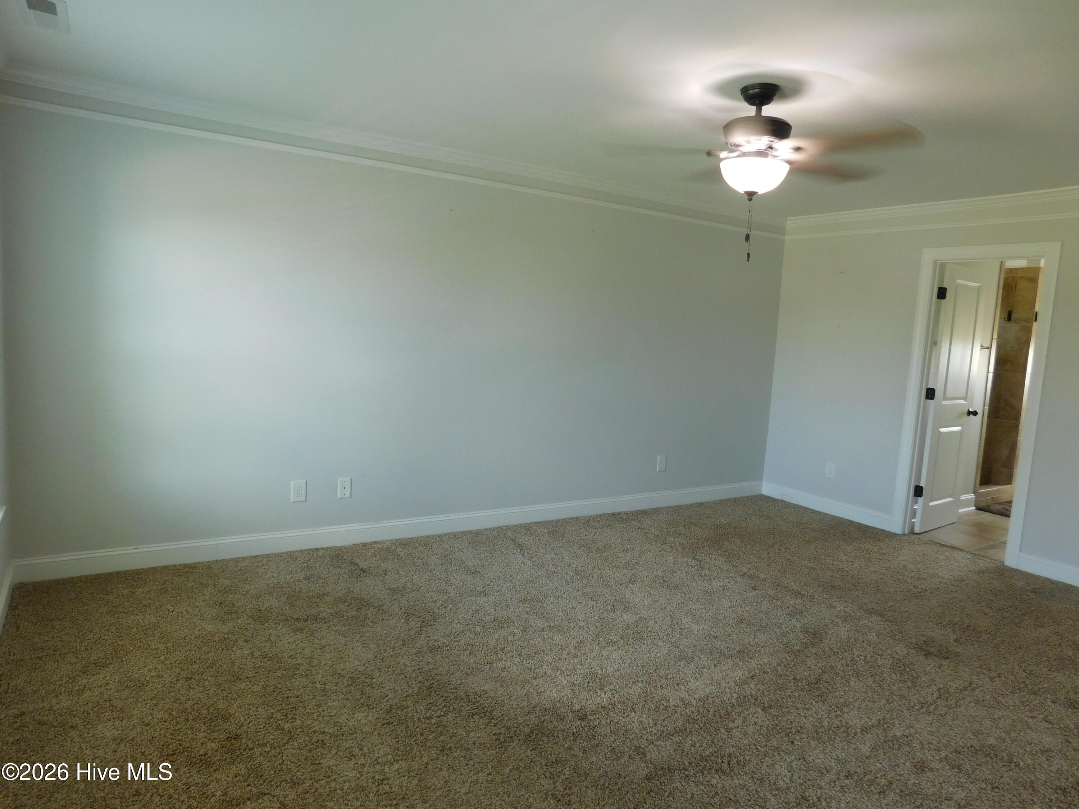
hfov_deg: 73.9
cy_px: 404
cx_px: 540
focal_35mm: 23
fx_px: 717
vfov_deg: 58.9
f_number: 3
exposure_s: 1/30
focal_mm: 4
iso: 160
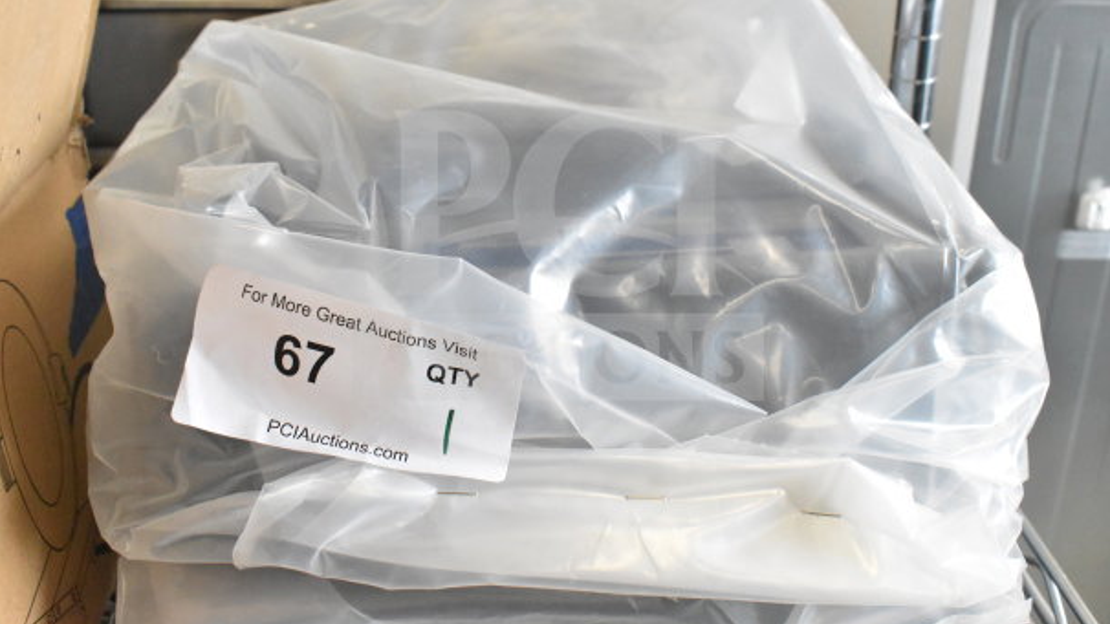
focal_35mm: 40
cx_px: 557
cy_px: 255
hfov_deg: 51.0
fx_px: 1163
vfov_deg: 30.0
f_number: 9
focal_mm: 25
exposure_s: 1/320
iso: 6400
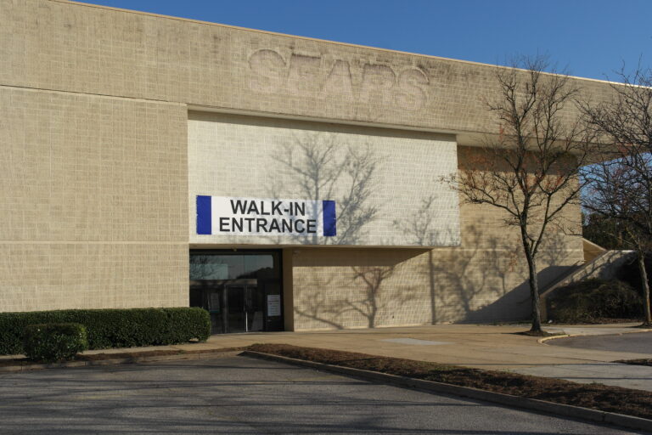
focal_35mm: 36
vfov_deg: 36.9
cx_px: 326
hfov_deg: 53.1
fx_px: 652
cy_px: 218
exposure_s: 1/320
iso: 100
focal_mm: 24
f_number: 7.1
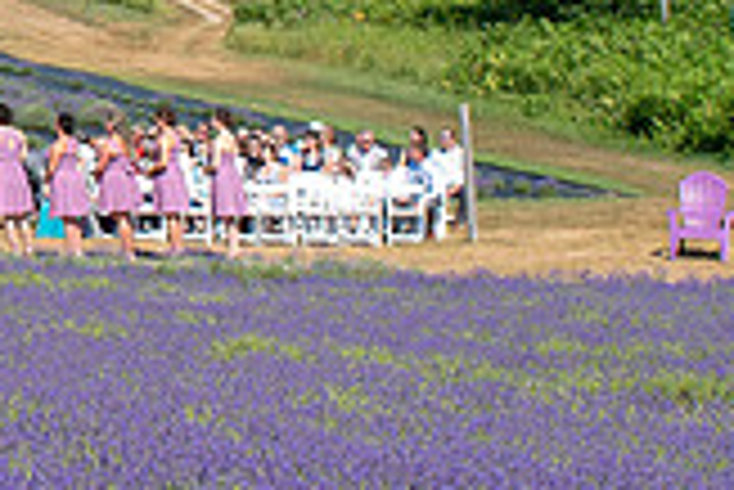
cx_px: -162
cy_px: -45
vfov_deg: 9.2
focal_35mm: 148
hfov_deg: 13.5
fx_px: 3020
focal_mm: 27
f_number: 10
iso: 200
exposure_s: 1/400
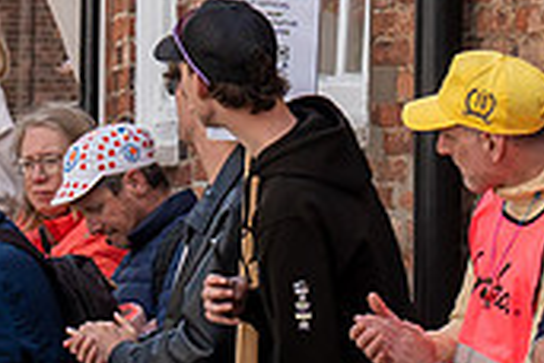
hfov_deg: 3.6
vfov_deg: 2.5
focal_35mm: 561
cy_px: 16
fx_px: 8477
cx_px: -632
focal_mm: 70
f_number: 5
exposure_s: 1/1000
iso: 200
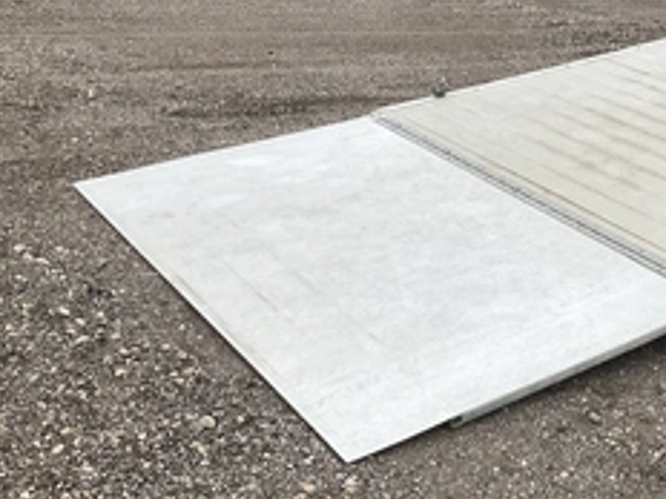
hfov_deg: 36.7
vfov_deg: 29.1
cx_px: 548
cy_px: 290
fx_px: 962
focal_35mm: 50
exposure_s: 1/1168
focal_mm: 3
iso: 25
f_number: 1.8
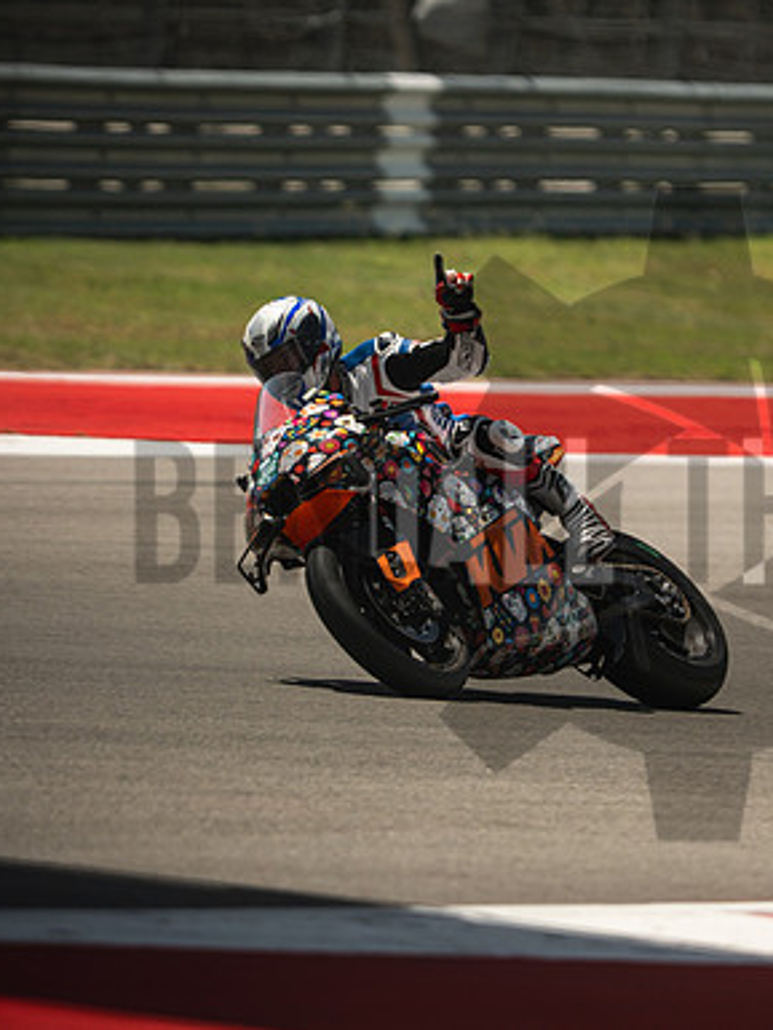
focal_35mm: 609
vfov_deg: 3.3
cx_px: 698
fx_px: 18123
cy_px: 515
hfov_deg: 2.4
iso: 160
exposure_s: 1/1600
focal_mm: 280
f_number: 2.8
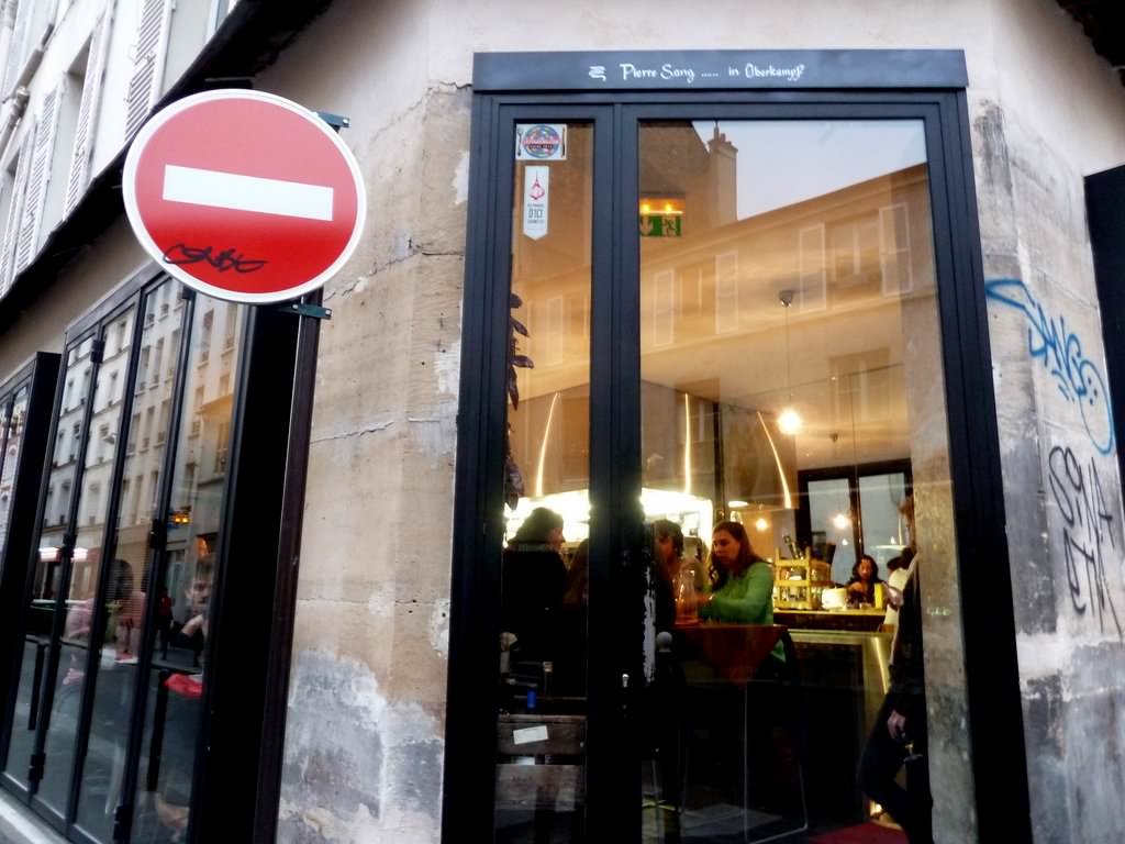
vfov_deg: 54.9
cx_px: 562
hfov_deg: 69.4
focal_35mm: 25
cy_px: 422
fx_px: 812
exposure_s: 1/8
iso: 400
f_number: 3.3
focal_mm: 4.1
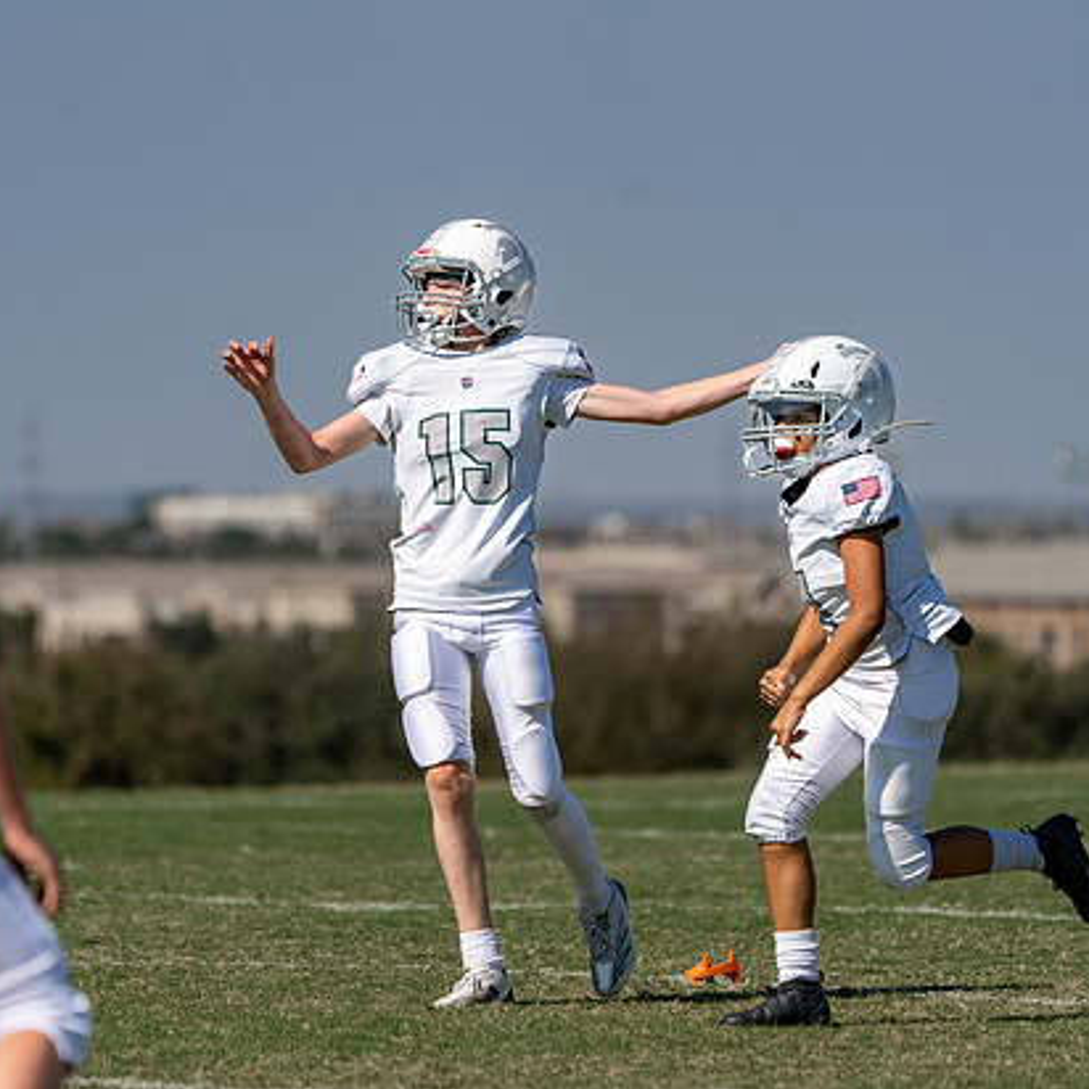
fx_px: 13952
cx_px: 610
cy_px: 590
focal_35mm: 392
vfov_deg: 4.5
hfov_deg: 4.5
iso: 100
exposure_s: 1/1250
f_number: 5.6
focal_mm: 282
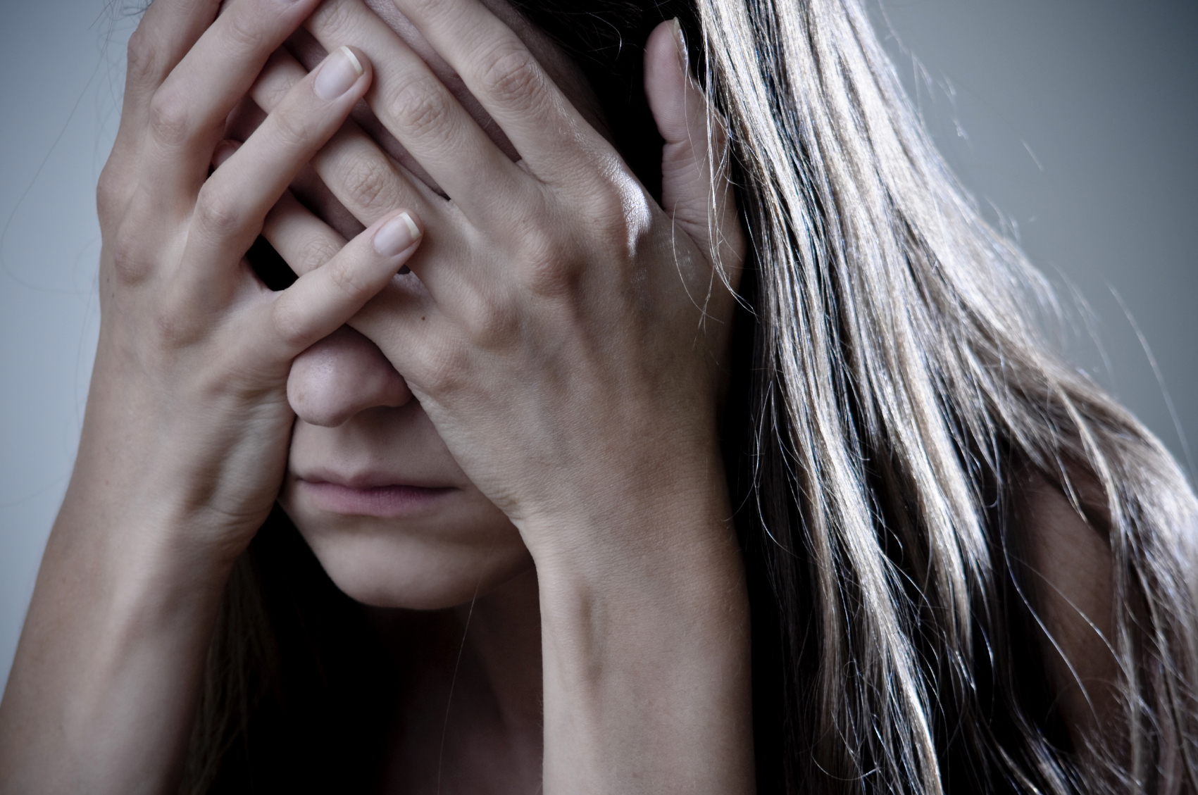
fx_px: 6729
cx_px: 599
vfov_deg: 6.8
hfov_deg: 10.2
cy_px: 398
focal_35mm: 202
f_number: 8
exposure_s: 1/40
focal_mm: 135
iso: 100
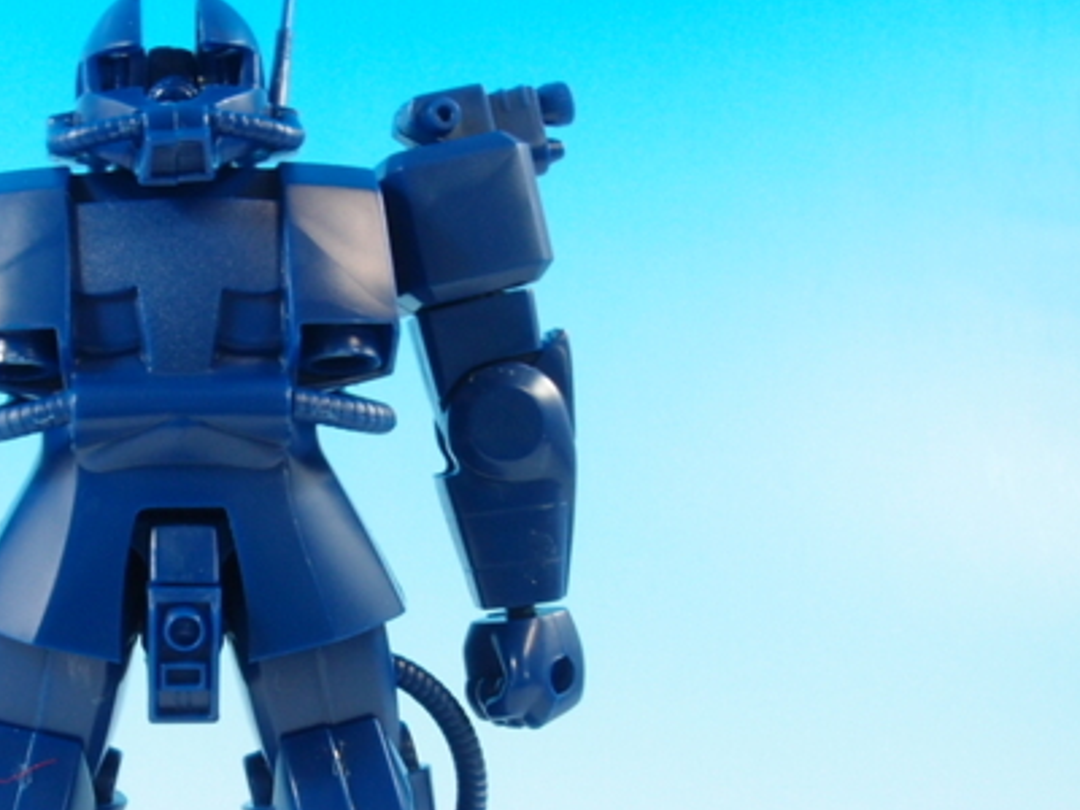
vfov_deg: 25.7
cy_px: 624
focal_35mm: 56
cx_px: 146
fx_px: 1747
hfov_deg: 32.9
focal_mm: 6
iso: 100
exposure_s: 1/2
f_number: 8
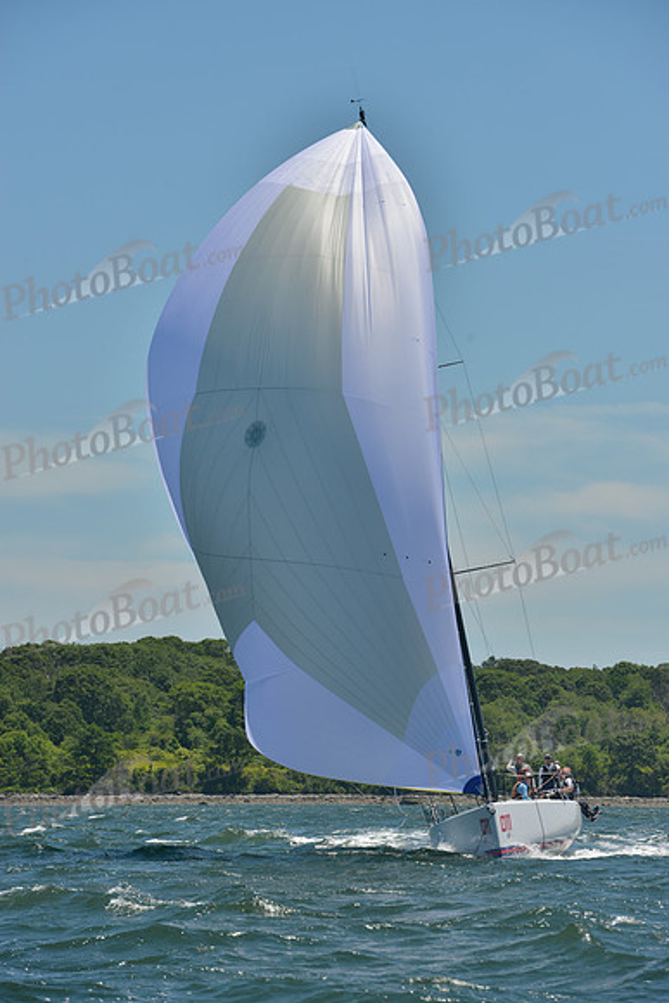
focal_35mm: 165
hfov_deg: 8.3
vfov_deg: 12.4
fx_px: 4596
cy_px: 502
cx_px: 334
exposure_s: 1/1250
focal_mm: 165
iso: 280
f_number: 10
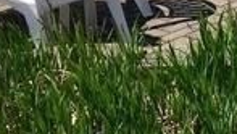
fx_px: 862
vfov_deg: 8.6
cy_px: -86
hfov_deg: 13.8
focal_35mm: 137
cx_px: 444
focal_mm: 4.15
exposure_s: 1/1972
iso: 25
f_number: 2.2
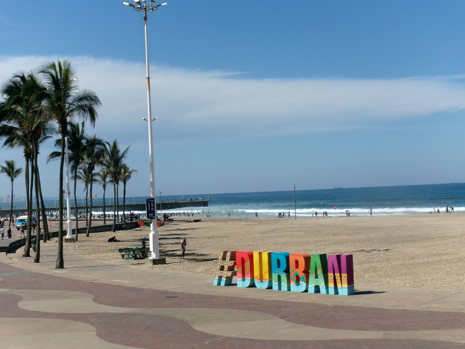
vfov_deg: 22.9
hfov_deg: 30.3
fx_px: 860
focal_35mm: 64
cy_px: 174
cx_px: 232
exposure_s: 1/150
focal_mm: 11.5
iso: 100
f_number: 13.7
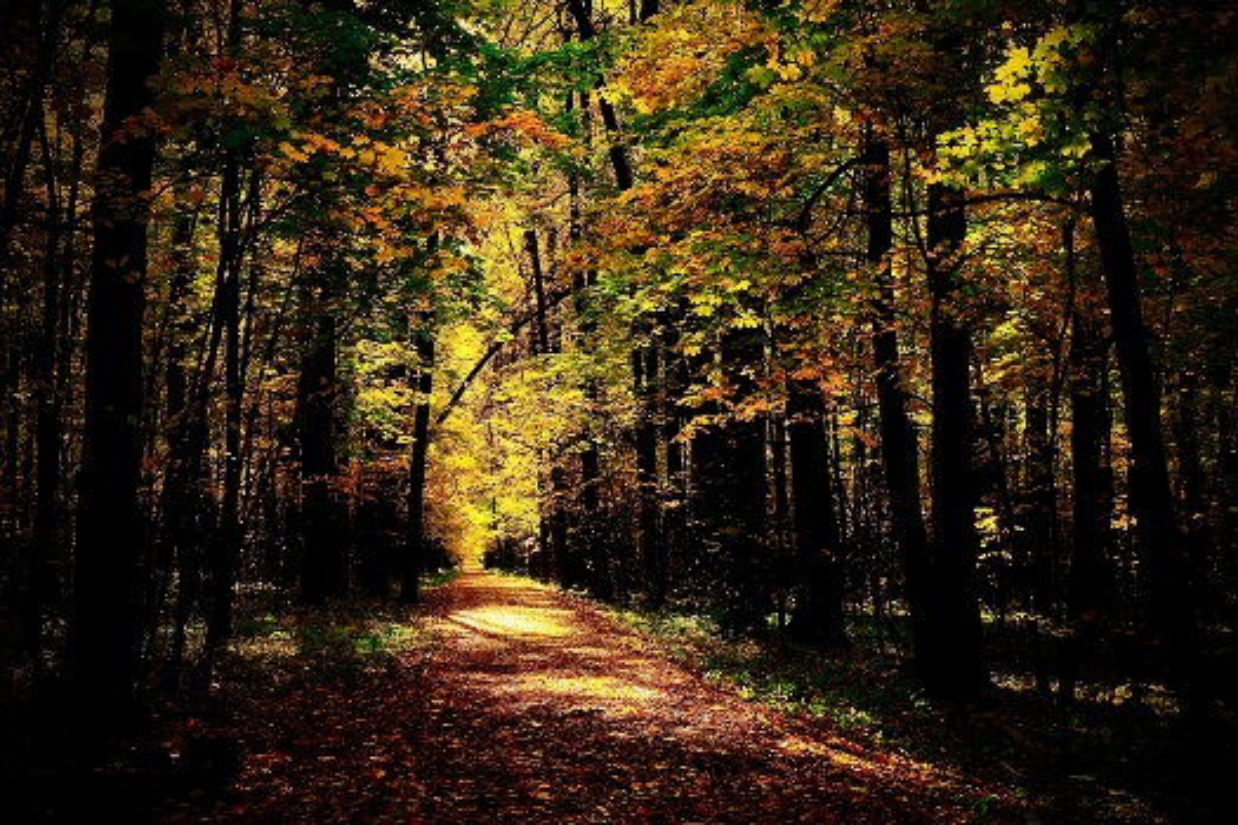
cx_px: 619
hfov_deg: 37.9
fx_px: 1805
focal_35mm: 52
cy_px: 412
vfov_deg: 25.8
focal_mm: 35
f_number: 8
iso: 800
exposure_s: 1/200
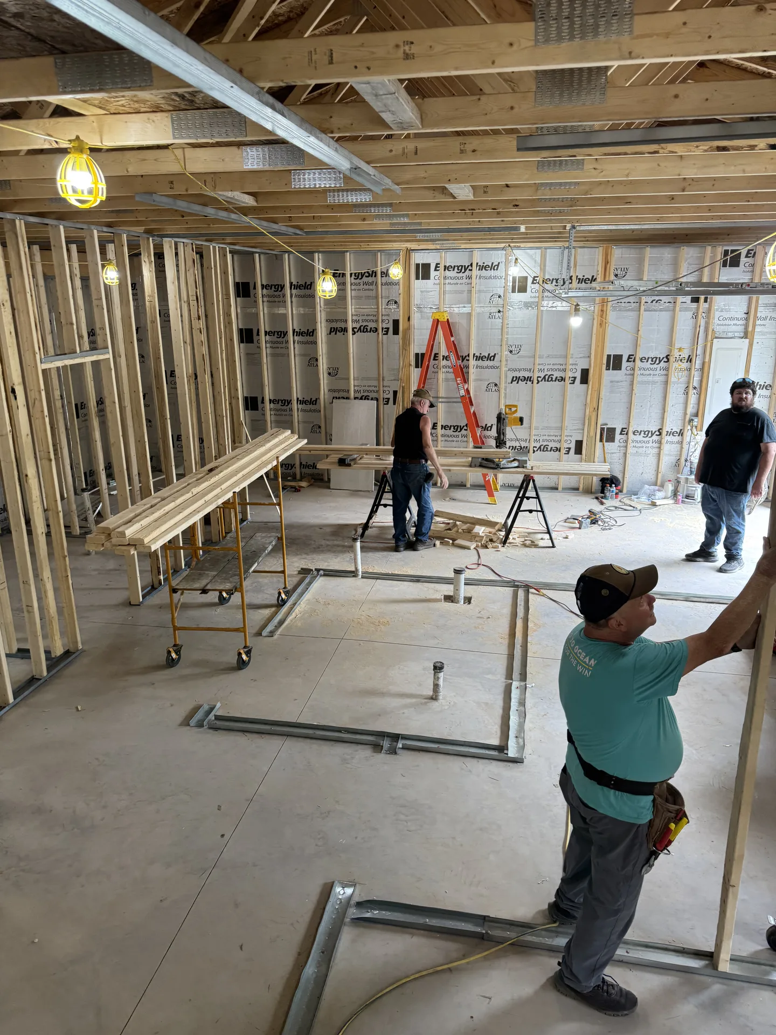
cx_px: 388
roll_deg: +0.6
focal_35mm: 24
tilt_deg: -17.0
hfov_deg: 56.8
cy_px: 518
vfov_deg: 71.6
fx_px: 717
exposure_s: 1/120
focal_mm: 6.76
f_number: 1.78
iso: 200
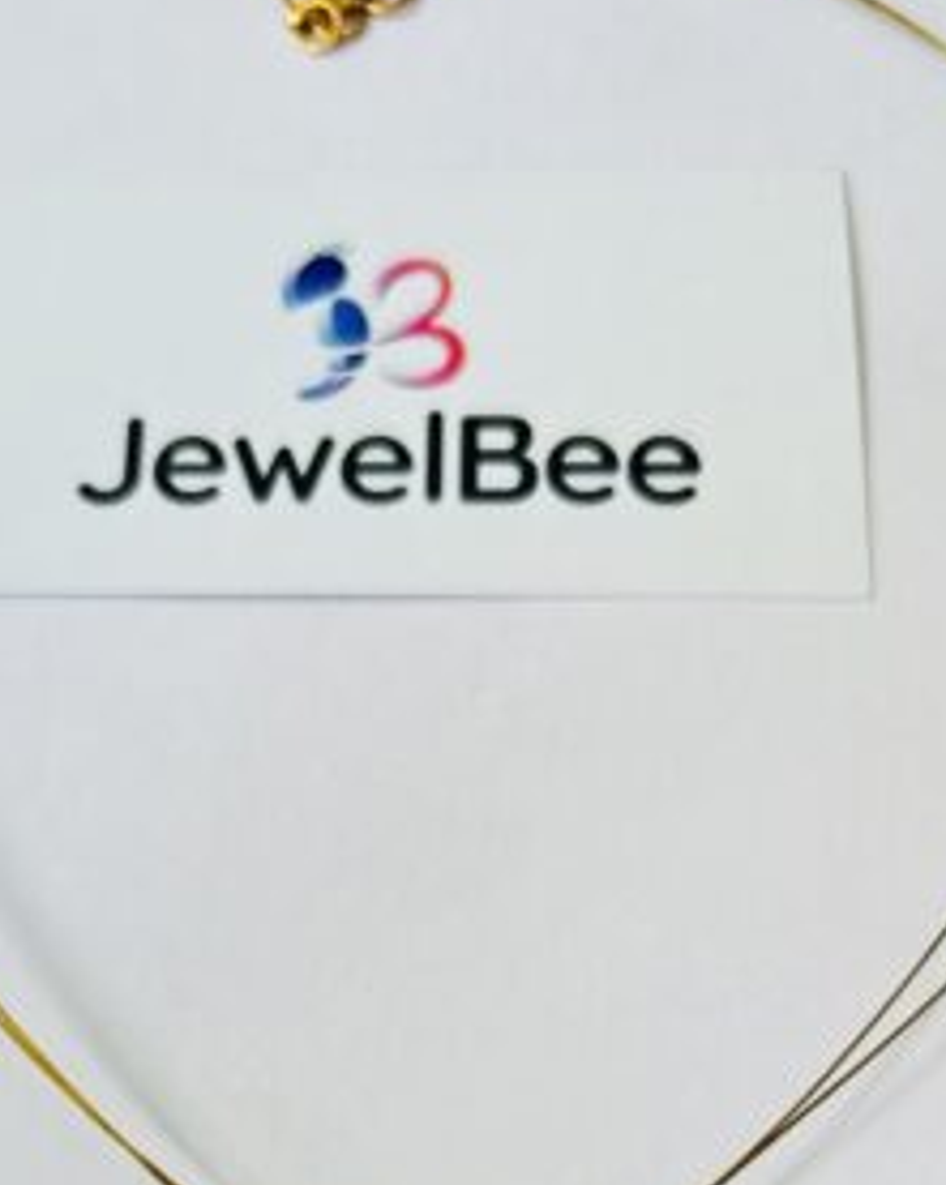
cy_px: 1078
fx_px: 1928
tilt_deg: -70.6
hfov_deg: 27.5
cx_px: 377
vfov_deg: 32.4
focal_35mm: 55
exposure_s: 1/100
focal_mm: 5.7
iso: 100
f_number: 1.5
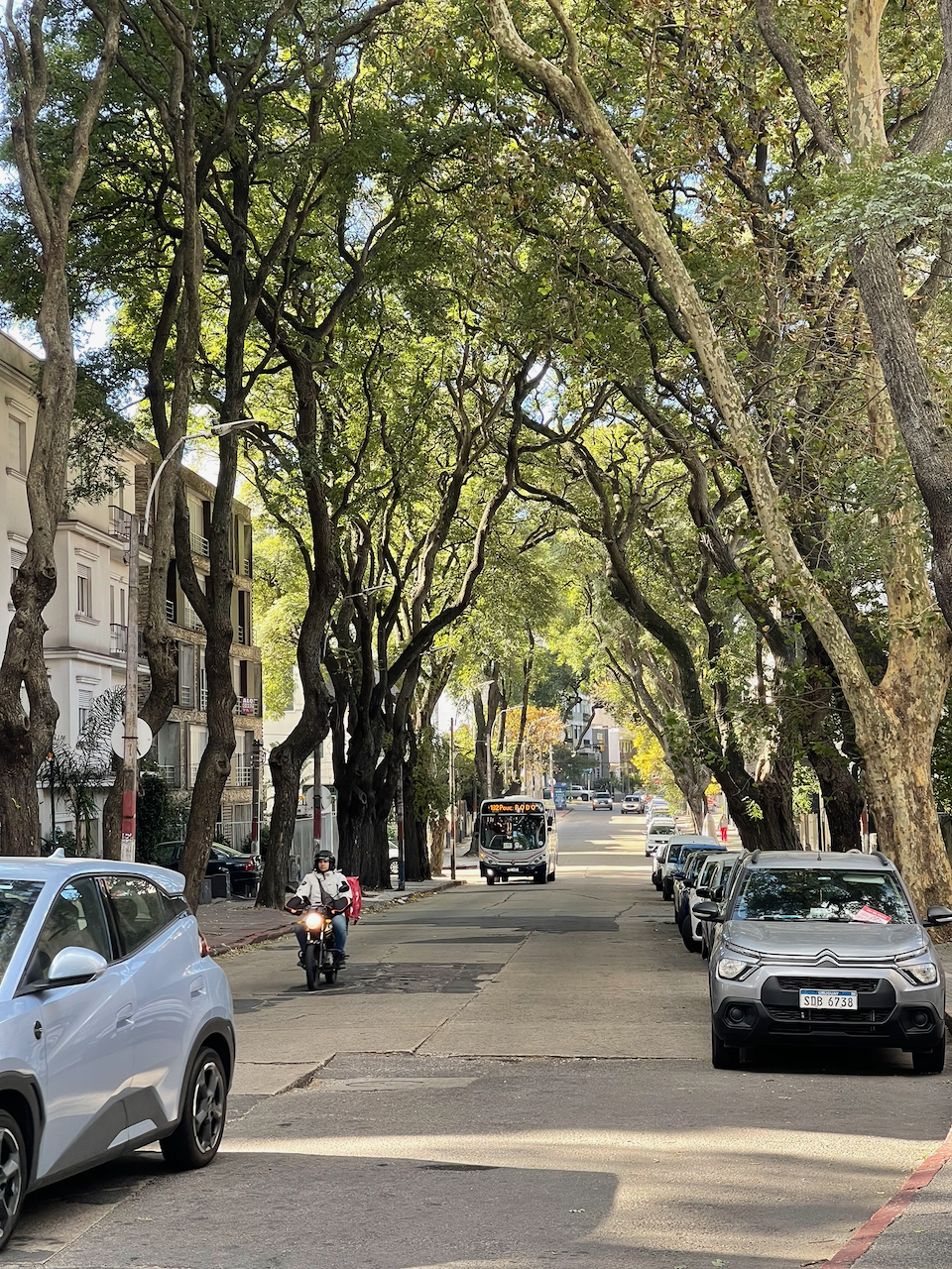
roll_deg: +1.3
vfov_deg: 30.3
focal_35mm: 64
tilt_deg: +3.5
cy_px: 634
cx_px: 476
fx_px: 2347
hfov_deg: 22.9
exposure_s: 1/99
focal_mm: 7.5
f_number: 2.2
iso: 40
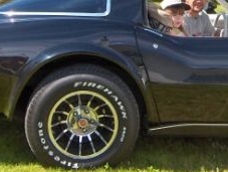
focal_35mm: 103
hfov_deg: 18.6
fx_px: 679
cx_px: 219
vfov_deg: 14.2
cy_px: 2
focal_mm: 8
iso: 100
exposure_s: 1/459
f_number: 2.8
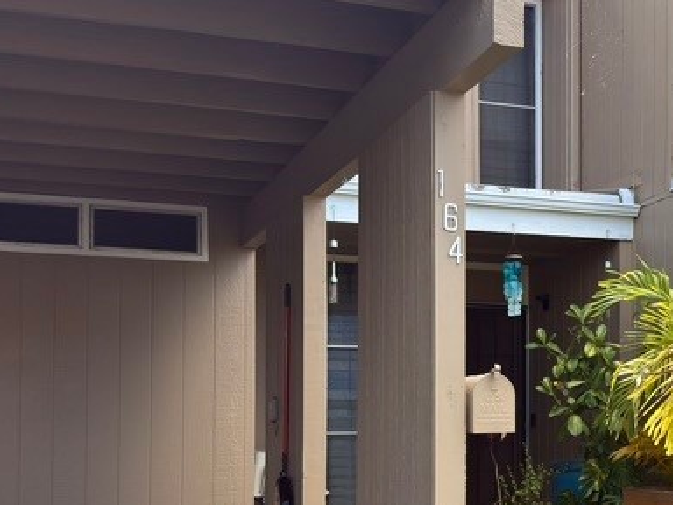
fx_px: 1244
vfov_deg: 22.7
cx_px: 601
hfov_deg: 29.1
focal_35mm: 64
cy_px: 391
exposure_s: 1/1282
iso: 100
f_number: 1.78
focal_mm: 6.76
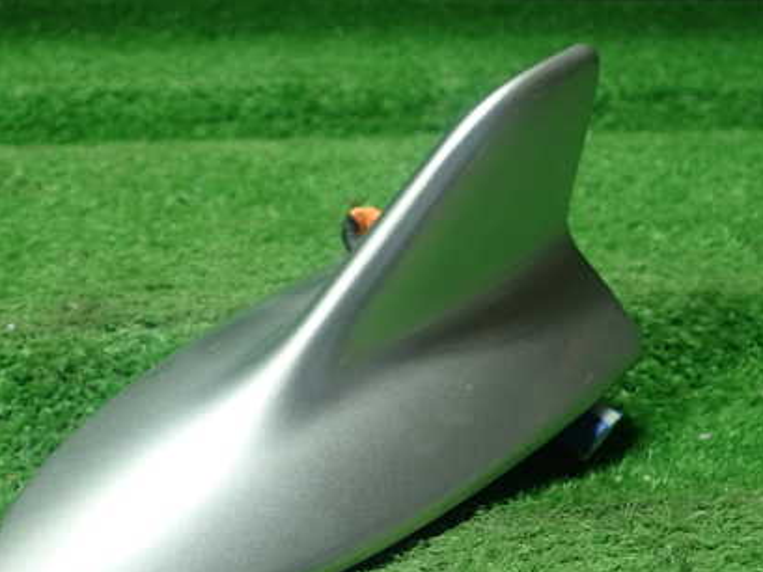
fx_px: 970
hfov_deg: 42.8
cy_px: 371
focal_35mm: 44
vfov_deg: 32.7
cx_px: 317
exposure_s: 1/125
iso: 320
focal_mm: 5.5
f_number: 2.3
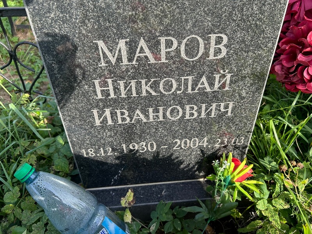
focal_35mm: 26
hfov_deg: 67.3
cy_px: 117
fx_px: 234
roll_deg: -2.9
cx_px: 156
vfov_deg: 53.1
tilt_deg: -38.0
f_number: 1.5
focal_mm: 5.7
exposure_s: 1/533
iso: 50
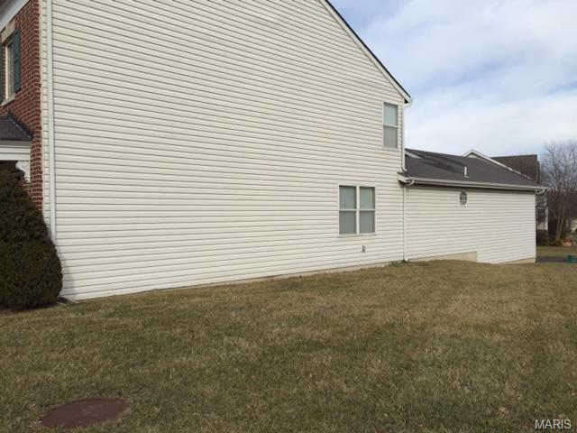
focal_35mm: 29
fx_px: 483
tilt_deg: -0.8
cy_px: 216
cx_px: 288
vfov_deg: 48.2
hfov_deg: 61.7
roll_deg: +0.3
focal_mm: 4.15
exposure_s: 1/2326
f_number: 2.2
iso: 32
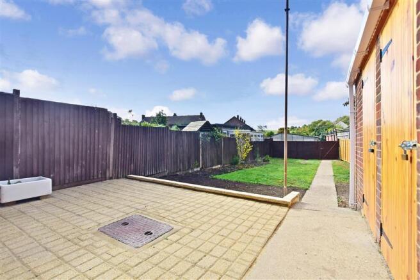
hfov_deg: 95.0
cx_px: 210
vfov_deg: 72.0
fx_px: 192
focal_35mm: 16
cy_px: 140
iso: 100
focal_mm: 11
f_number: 7.1
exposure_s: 1/320
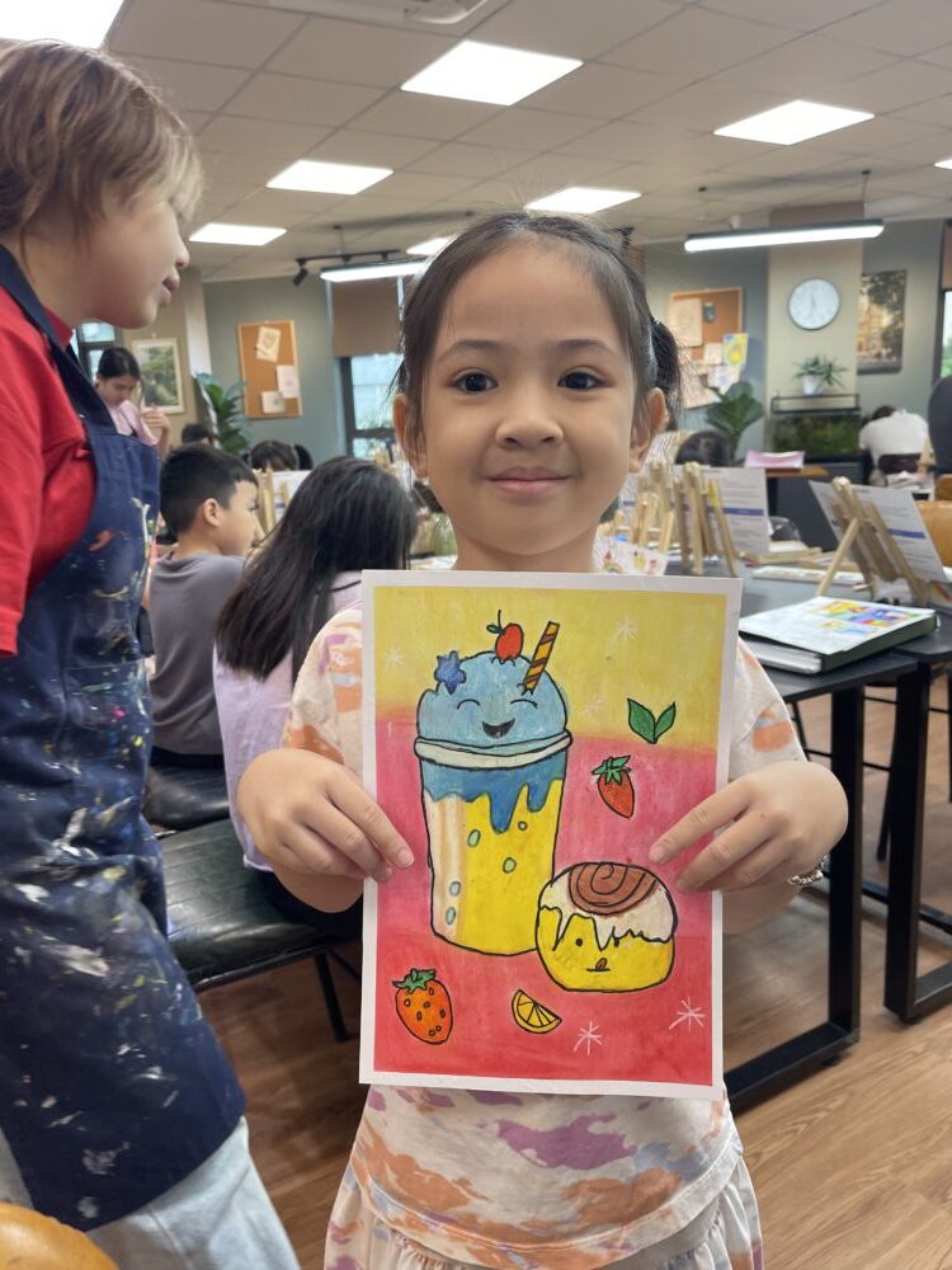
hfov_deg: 54.9
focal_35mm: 25
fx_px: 917
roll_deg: +2.5
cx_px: 476
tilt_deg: -13.4
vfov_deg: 69.4
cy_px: 635
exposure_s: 1/121
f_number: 1.6
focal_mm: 5.1
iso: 125
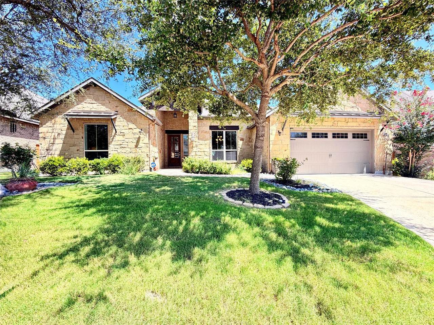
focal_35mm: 14
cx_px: 217
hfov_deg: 102.1
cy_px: 162
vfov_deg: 85.7
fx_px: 176
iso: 50
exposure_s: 1/228
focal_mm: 2.22
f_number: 2.2
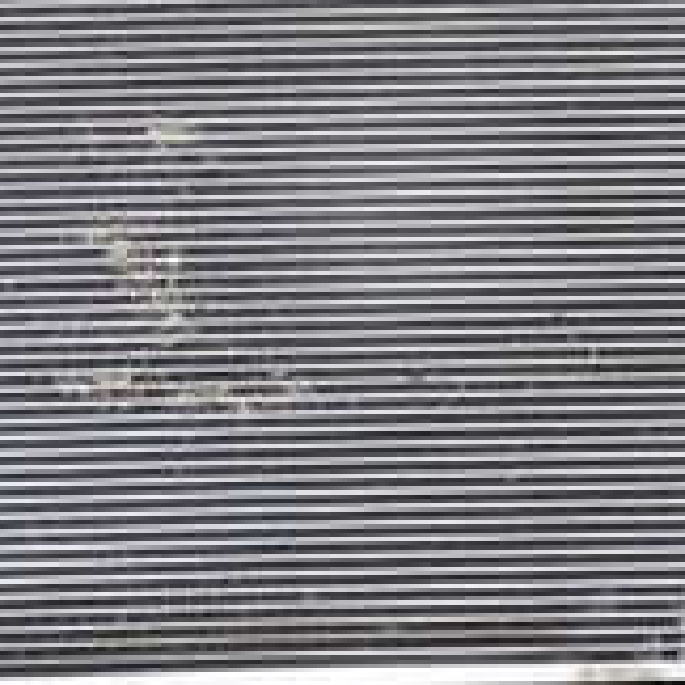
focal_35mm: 105
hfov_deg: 16.1
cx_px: -59
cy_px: 148
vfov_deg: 16.5
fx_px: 2351
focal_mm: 5.79
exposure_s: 1/160
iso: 100
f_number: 2.4
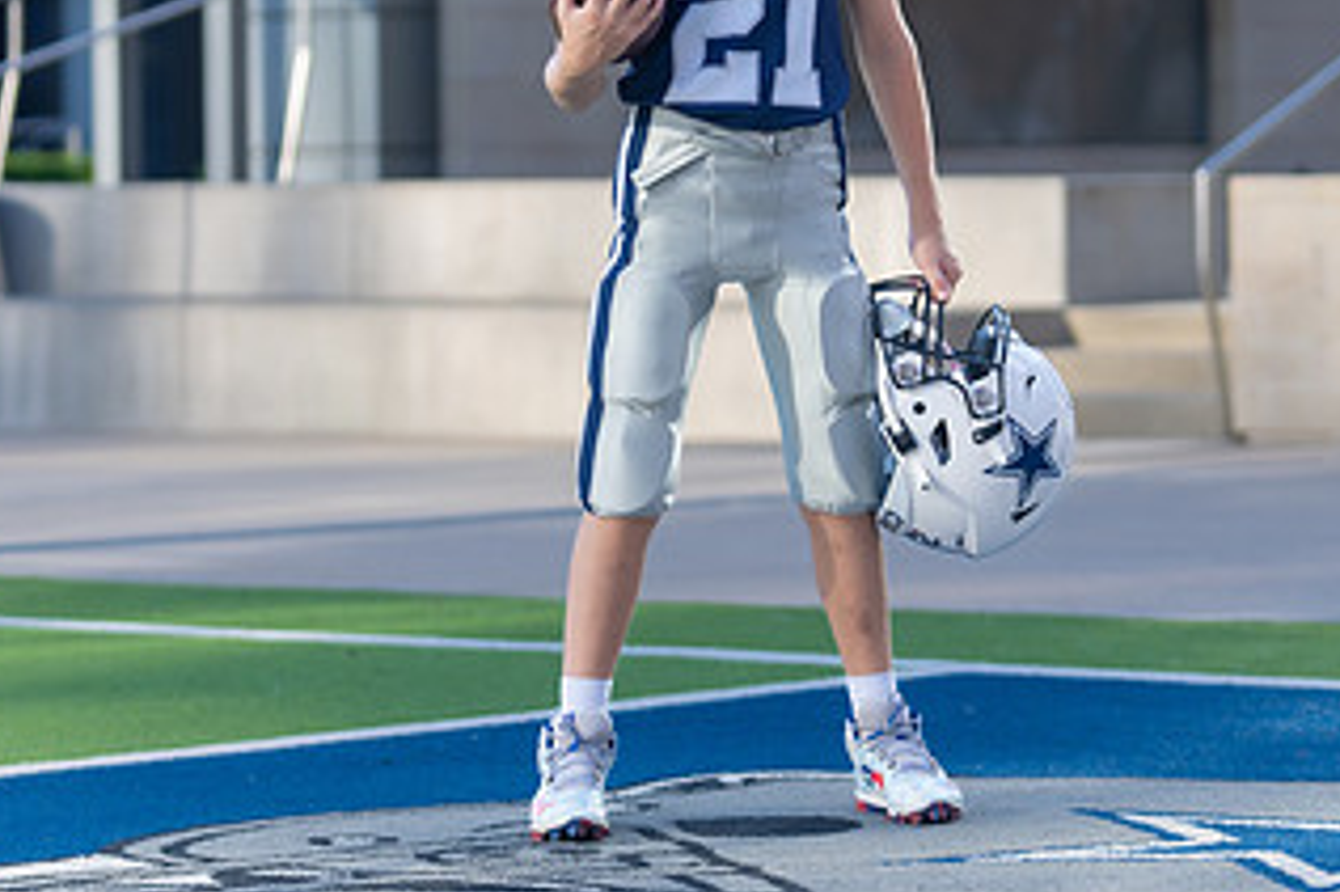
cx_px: 791
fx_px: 5766
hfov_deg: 13.2
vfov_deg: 8.8
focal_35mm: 155
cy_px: 230
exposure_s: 1/500
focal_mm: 83
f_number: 2.8
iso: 100
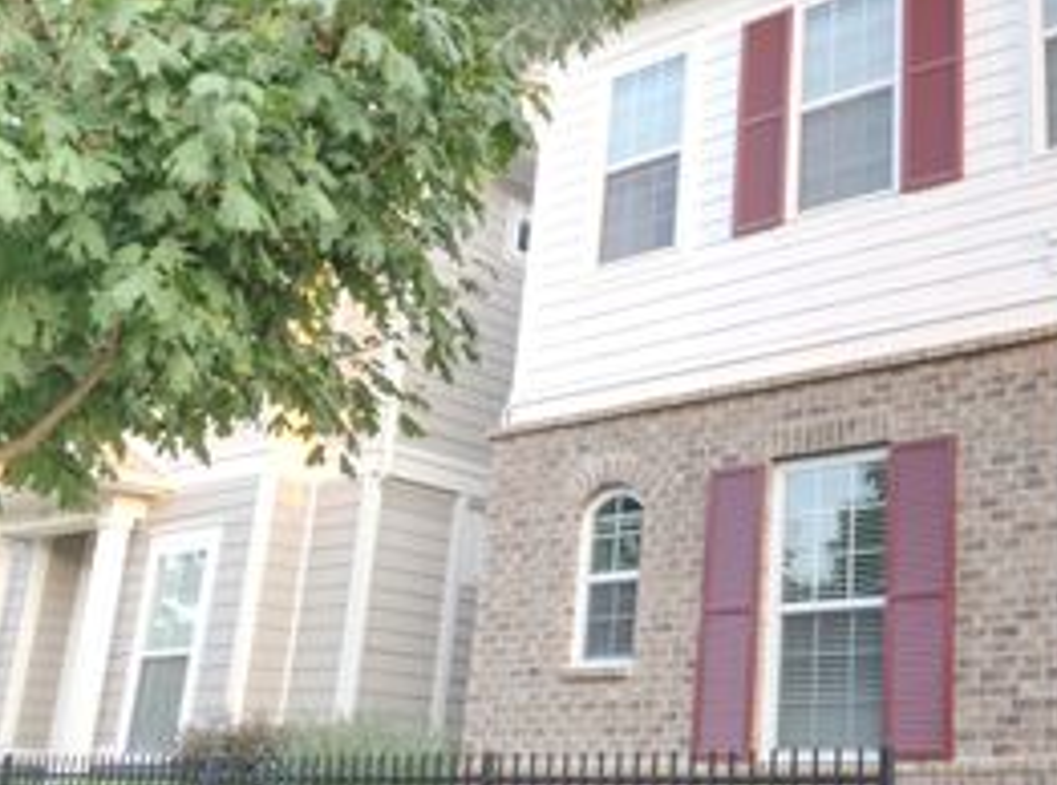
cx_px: 875
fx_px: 1400
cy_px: 352
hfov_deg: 39.4
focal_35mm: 46
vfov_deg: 31.3
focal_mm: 12
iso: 200
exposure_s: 1/50
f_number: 8
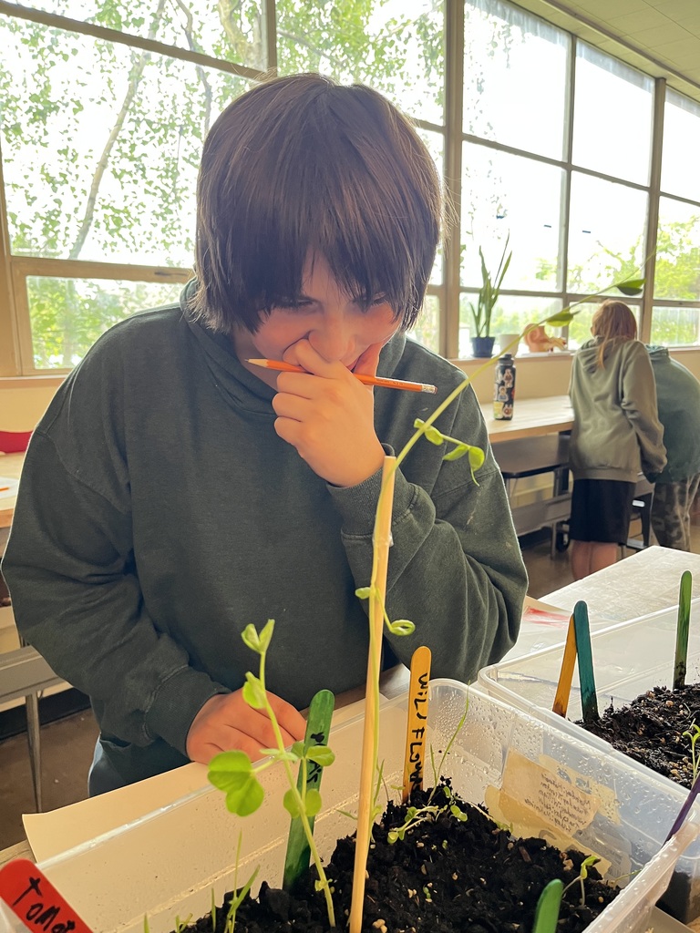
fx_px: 701
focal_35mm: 26
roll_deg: +1.3
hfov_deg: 53.1
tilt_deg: -10.6
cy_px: 466
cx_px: 350
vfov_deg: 67.3
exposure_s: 1/79
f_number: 1.6
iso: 125
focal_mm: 5.1
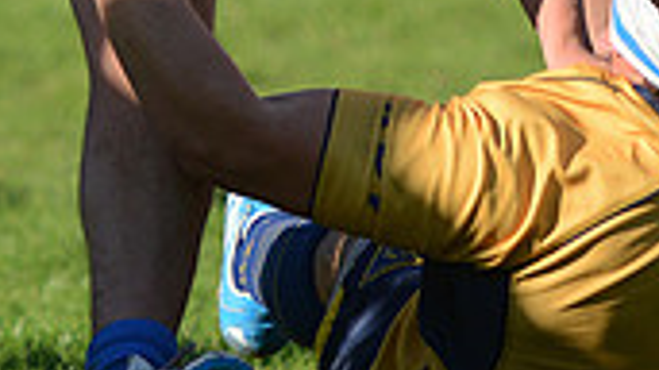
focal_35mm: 783
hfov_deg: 2.8
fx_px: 13676
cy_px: -357
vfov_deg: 1.5
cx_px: 339
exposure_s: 1/1000
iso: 320
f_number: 4
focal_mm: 220
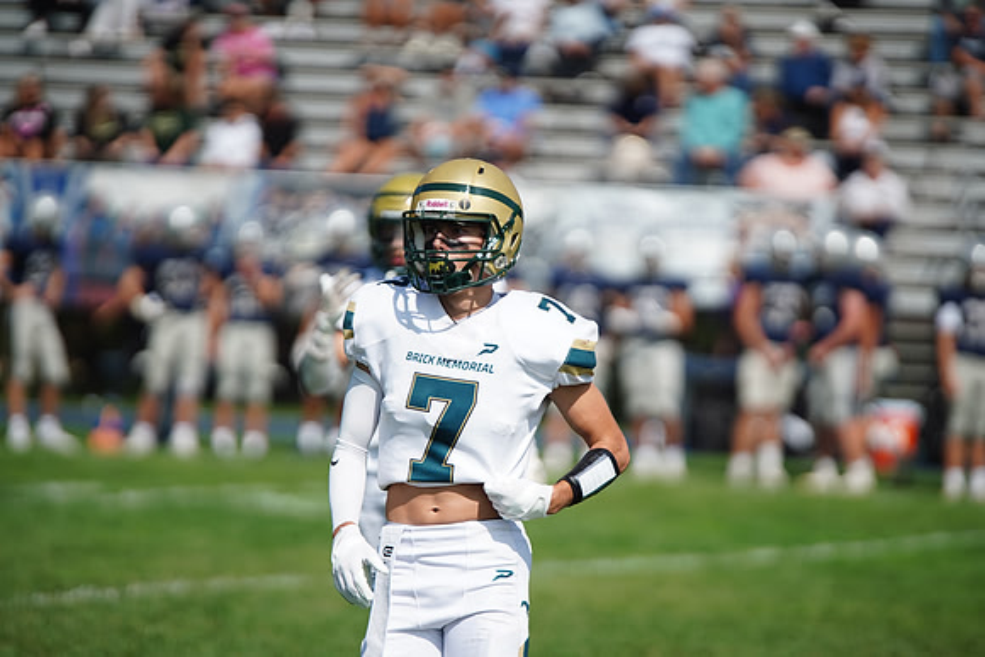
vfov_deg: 4.6
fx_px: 8210
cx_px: 492
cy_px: 328
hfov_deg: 6.9
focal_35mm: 300
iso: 400
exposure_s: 1/8000
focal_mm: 300
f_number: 2.8
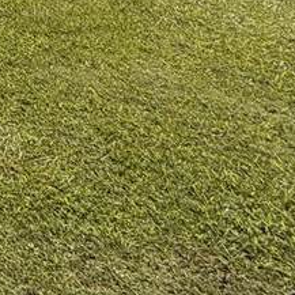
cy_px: -333
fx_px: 704
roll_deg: +0.1
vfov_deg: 16.4
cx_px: -457
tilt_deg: +9.3
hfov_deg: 13.9
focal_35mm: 73
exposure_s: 1/1572
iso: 20
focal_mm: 2.22
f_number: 2.2
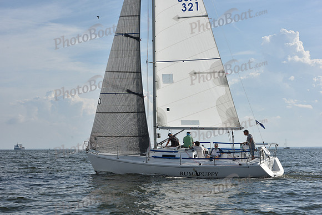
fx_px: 913
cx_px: 161
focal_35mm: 102
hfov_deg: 20.0
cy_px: 108
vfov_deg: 13.4
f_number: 10
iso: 250
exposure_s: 1/1250
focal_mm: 102
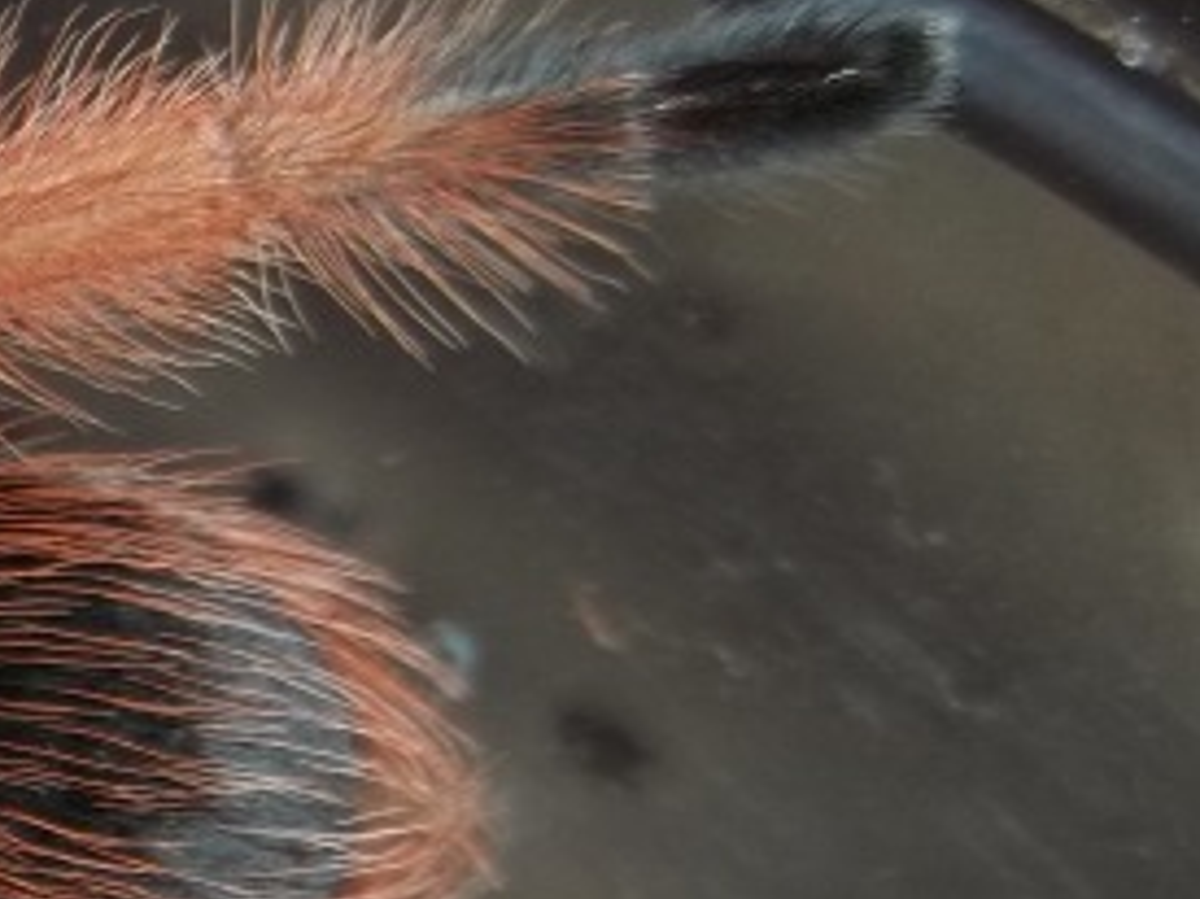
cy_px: 916
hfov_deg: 14.2
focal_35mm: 123
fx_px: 4262
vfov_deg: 11.9
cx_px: -956
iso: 64
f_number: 3.3
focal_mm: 5.9
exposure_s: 1/30
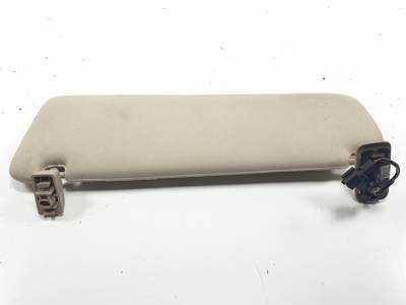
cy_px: 152
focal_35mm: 26
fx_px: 305
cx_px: 203
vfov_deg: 53.1
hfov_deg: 67.3
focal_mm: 4.3
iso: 50
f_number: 2.4
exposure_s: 1/139
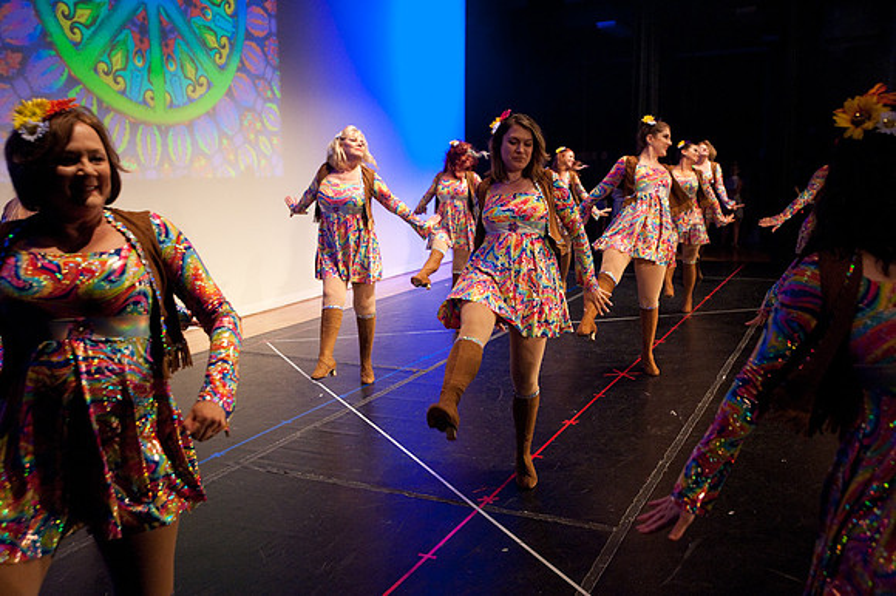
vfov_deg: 37.8
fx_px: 871
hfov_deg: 54.5
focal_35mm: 35
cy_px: 298
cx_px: 448
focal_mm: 35
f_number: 4
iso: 3200
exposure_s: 1/200
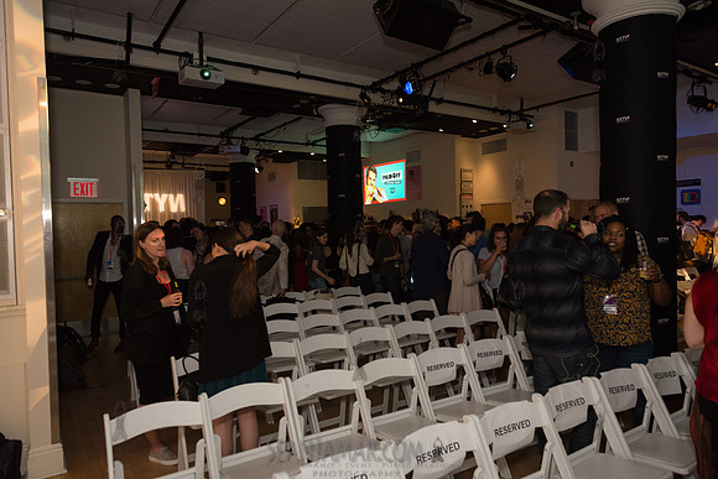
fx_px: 479
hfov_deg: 73.7
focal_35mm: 24
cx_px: 359
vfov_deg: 53.2
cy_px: 240
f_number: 4
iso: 2500
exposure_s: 1/500
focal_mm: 24
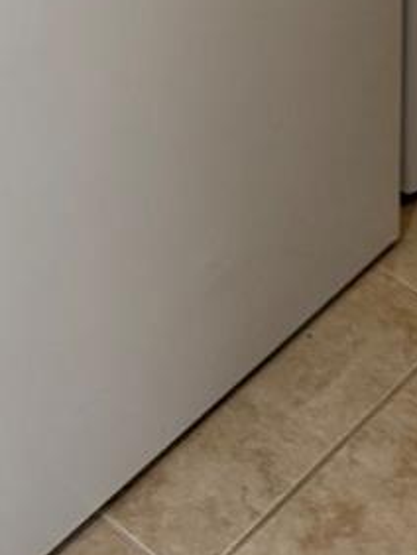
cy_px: -417
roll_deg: +0.9
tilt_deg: -17.5
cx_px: 271
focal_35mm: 102
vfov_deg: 16.4
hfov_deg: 14.5
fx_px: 1636
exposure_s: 1/60
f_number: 1.78
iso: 160
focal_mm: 6.76
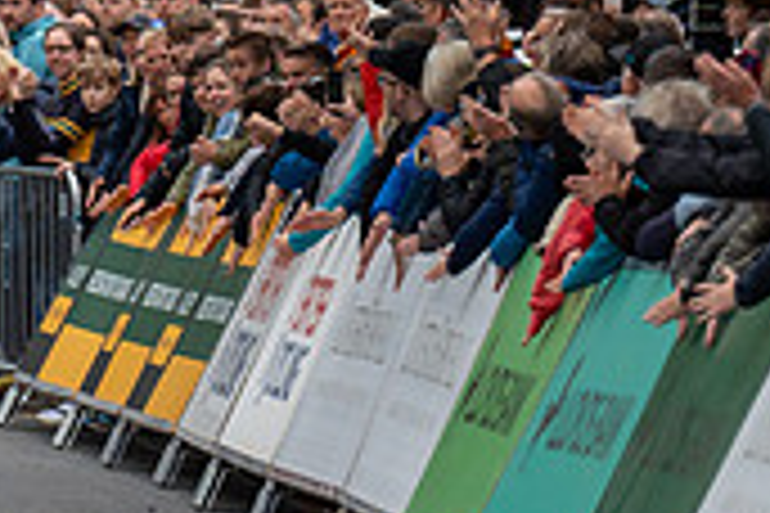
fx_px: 17559
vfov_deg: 1.7
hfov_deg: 2.5
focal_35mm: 821
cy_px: -3
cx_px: -164
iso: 1000
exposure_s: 1/800
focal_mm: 191
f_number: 2.8
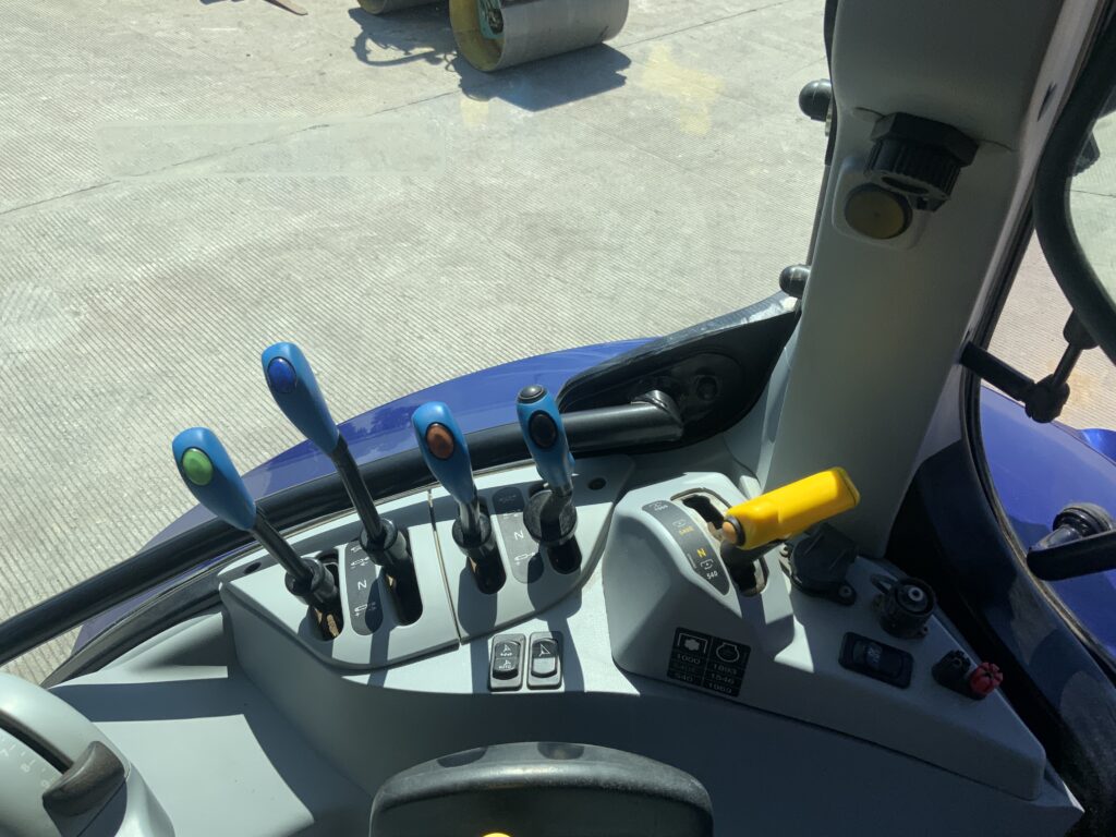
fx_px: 935
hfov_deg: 61.7
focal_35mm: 29
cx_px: 558
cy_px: 418
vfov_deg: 48.2
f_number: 1.8
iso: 16
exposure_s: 1/1250
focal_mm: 3
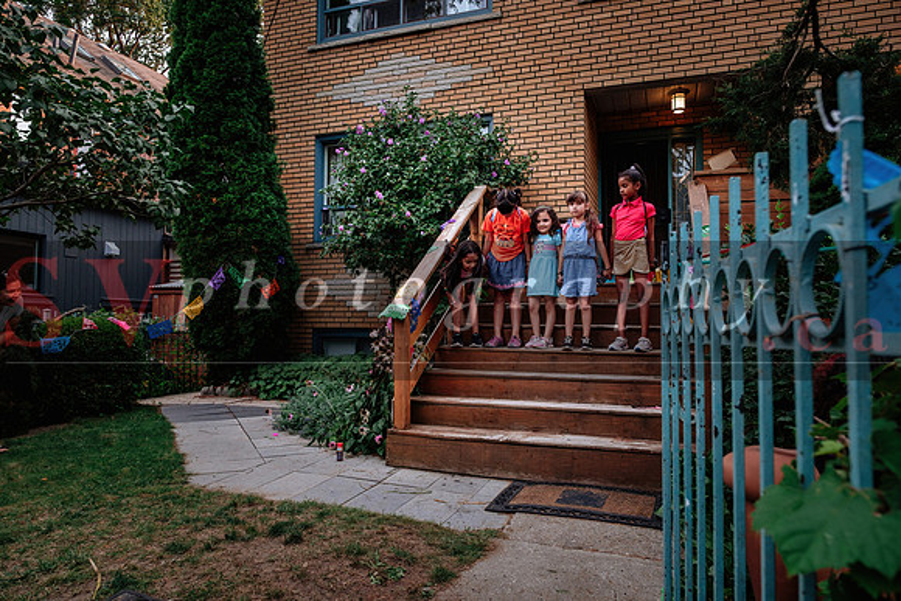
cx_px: 450
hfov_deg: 73.7
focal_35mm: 24
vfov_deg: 53.2
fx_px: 601
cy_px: 300
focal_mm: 16
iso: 800
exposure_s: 1/250
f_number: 4
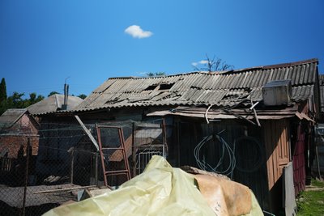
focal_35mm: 33
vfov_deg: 40.0
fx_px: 297
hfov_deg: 57.2
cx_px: 162
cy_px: 108
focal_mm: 33
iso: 400
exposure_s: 1/100
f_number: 2.8
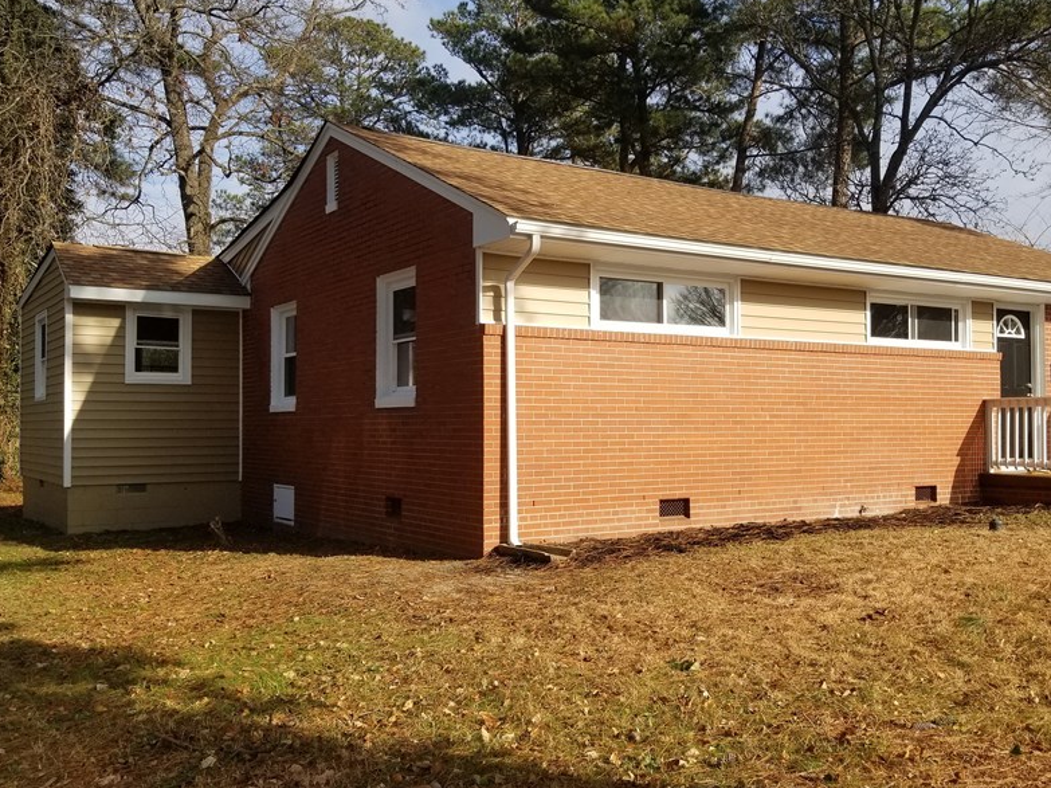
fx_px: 1032
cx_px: 623
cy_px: 426
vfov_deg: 41.8
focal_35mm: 34
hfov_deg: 53.6
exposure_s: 1/2232
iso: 50
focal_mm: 4.25
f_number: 1.7
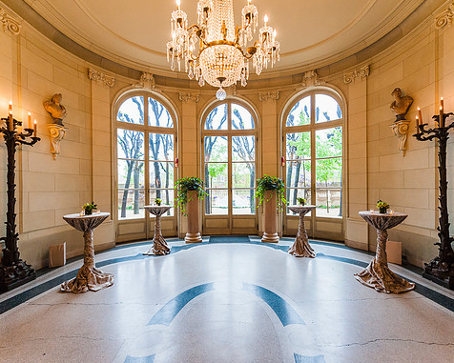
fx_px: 215
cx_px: 224
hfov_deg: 93.1
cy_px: 182
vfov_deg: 80.4
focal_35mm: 16
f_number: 3.5
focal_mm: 14
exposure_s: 1/200
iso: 1000
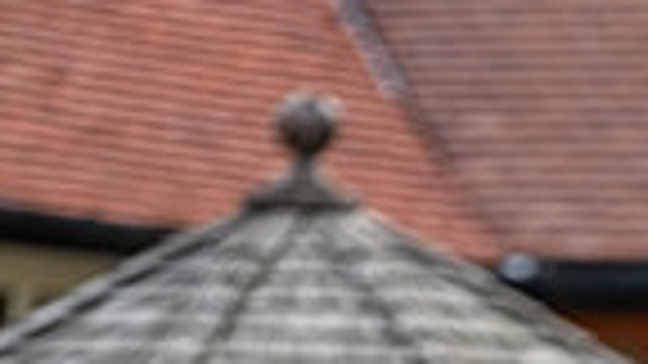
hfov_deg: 2.2
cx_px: 626
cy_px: 885
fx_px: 16873
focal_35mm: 982
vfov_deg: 1.2
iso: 400
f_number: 4
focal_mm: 300
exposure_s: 1/1000
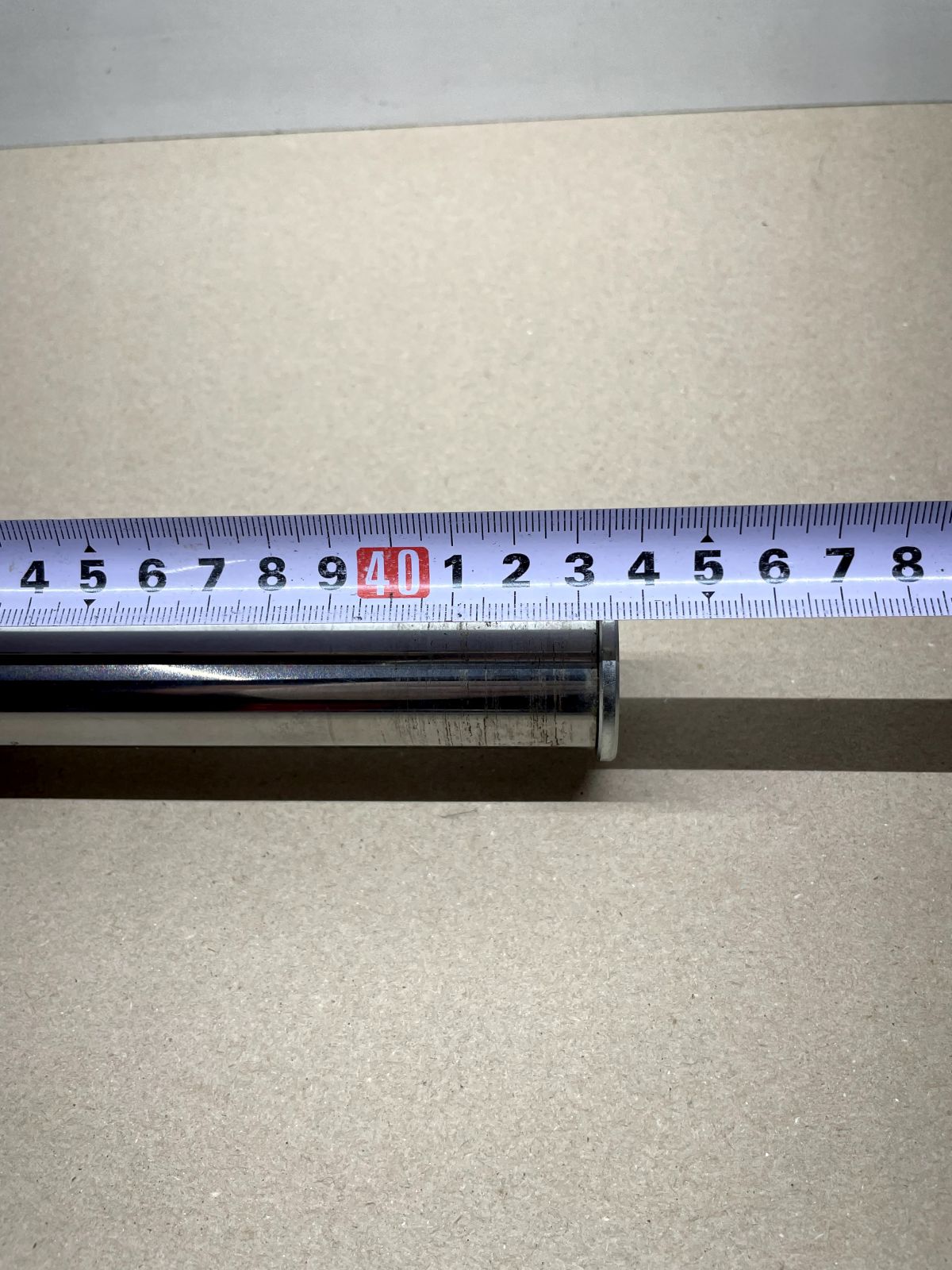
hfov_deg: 53.1
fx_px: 953
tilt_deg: -57.8
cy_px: 635
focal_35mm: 26
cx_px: 476
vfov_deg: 67.3
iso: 40
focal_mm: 4.2
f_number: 1.6
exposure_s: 1/100
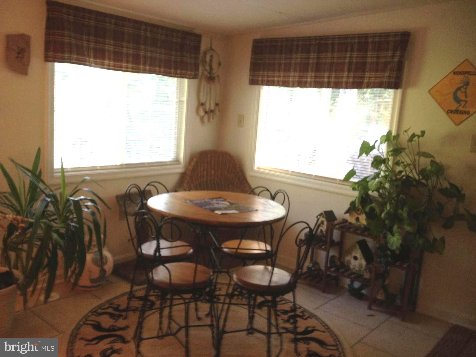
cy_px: 178
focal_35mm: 35
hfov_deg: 52.6
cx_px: 238
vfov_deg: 40.7
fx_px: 481
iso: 125
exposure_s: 1/20
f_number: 2.4
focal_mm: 4.28
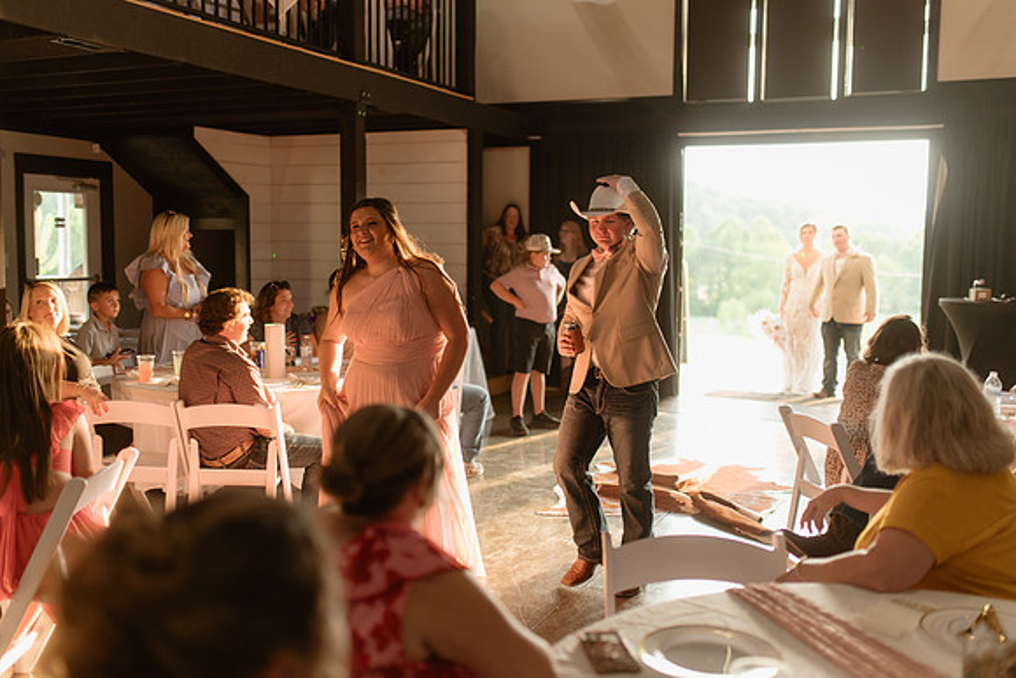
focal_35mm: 37
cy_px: 333
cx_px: 508
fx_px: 1032
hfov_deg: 52.4
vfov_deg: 36.4
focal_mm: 35
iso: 320
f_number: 1.4
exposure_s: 1/200
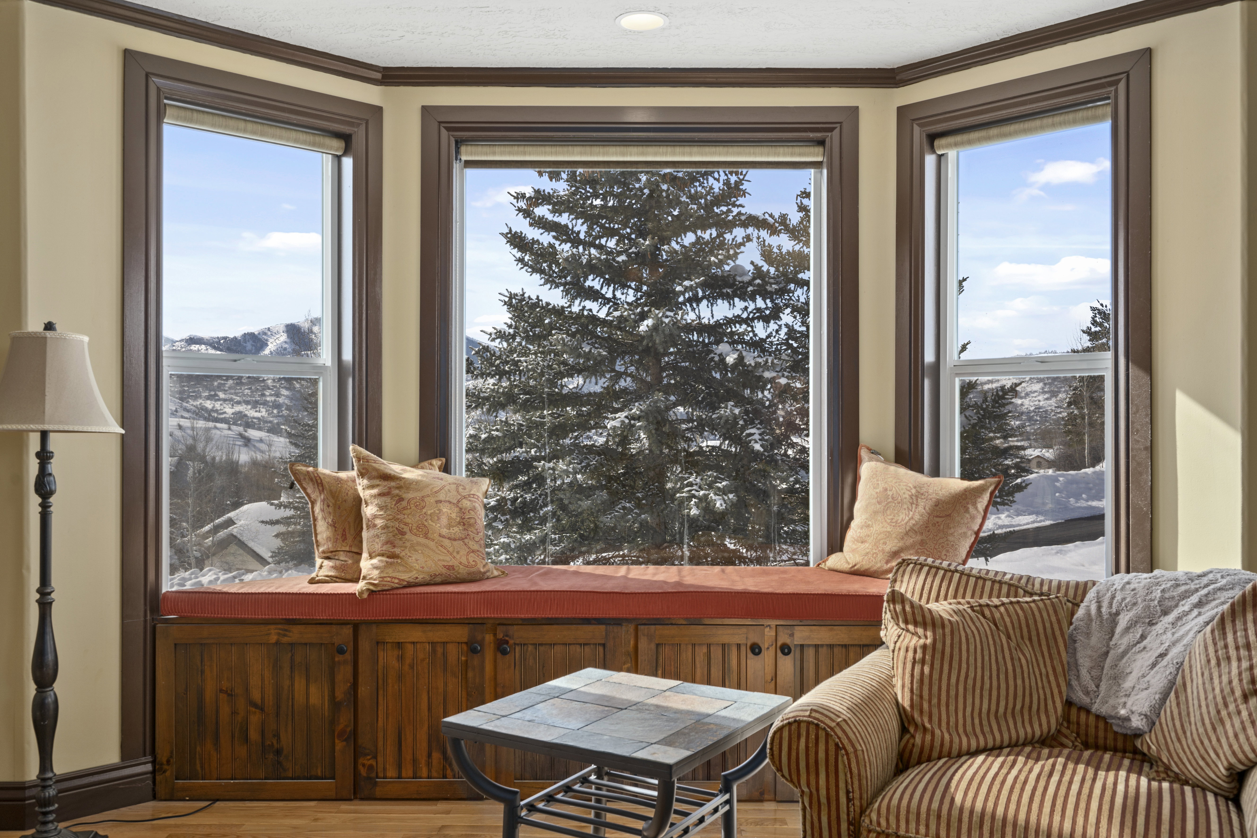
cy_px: 414
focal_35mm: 31
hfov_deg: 60.3
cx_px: 635
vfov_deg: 42.3
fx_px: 1082
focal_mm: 30
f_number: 9
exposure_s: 1/20
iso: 320
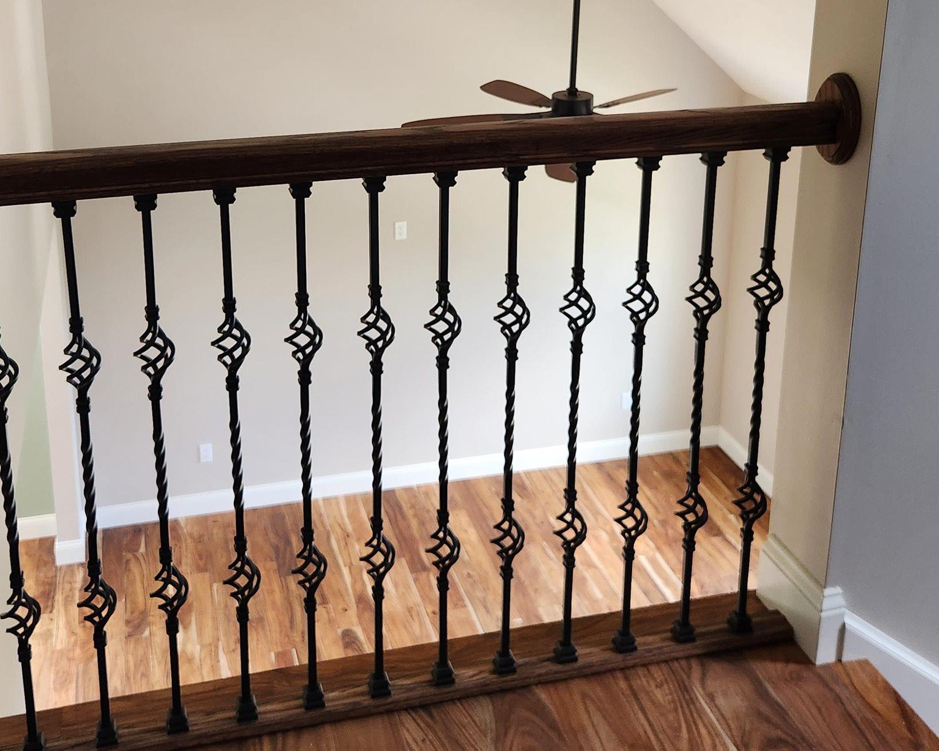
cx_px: 412
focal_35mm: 42
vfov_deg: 34.8
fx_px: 1167
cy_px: 177
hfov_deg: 43.7
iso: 400
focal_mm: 5.4
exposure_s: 1/120
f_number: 1.8
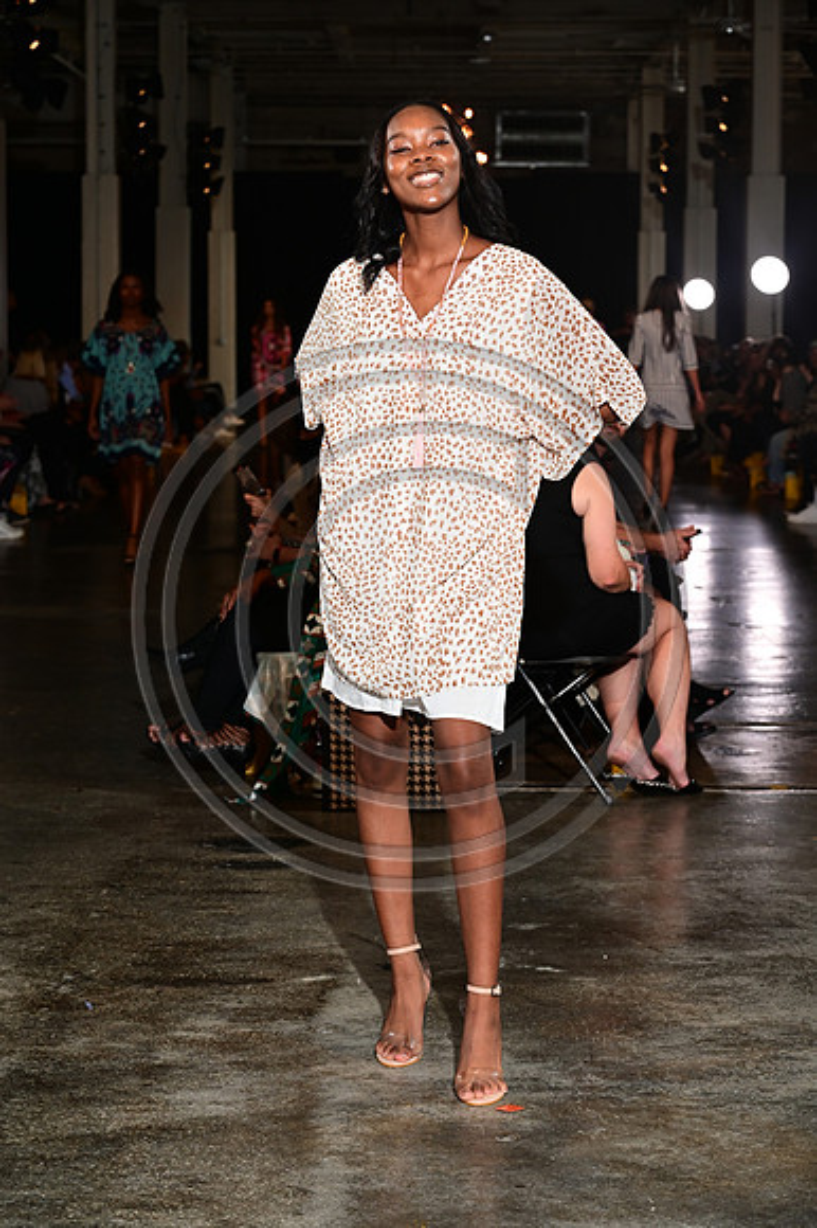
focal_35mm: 82
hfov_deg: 16.6
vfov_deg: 24.8
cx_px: 408
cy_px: 614
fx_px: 2795
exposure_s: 1/160
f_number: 6.3
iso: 1000
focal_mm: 82
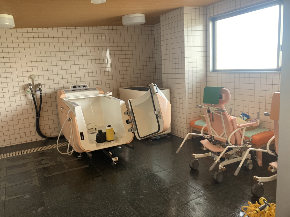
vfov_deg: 49.7
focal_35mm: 28
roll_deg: +4.4
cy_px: 108
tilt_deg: -8.3
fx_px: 235
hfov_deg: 63.4
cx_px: 145
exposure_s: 1/60
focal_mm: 3.99
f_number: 1.8
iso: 125
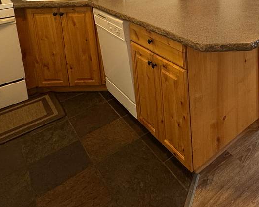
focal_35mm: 33
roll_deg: +2.3
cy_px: -17
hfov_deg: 50.1
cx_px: 216
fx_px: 253
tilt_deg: -8.8
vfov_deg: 37.7
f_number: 2.2
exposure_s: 1/60
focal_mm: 2.22
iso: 200
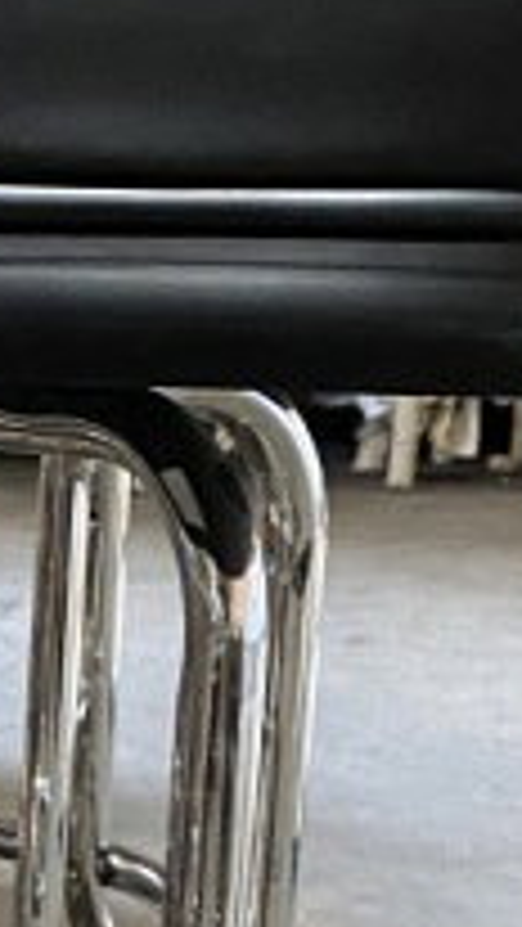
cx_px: -423
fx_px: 2754
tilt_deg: -25.4
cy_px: 1478
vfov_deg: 16.9
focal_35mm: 112
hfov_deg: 10.2
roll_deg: -1.3
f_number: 1.8
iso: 500
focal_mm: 4.25
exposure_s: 1/30
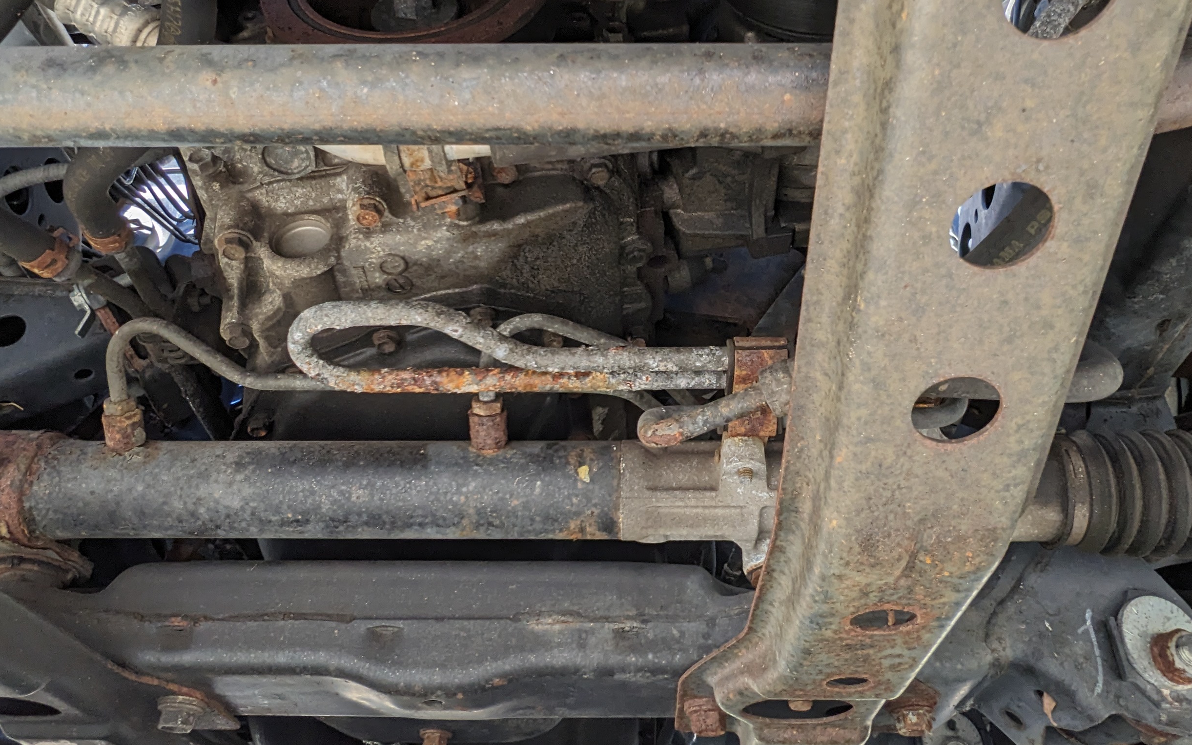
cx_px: 633
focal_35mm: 28
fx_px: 910
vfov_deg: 44.3
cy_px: 296
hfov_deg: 66.4
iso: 23
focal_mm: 2.22
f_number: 2.2
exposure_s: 1/95
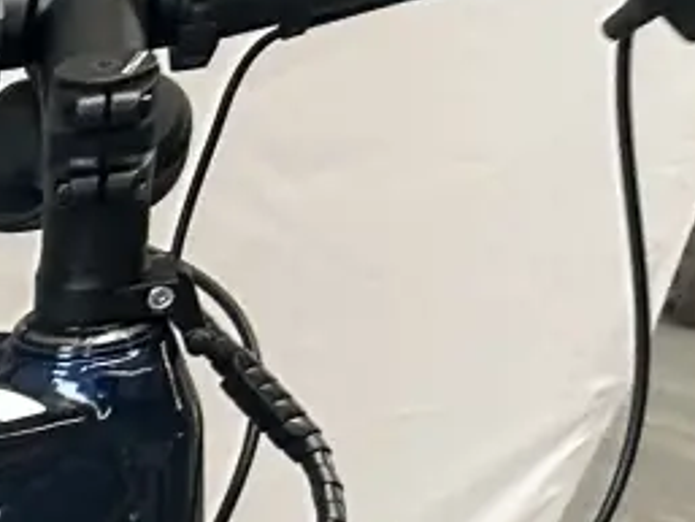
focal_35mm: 194
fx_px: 3897
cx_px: -1817
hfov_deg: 7.8
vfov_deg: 6.5
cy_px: 1877
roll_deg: -8.7
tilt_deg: -31.2
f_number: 1.5
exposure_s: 1/100
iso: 125
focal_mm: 5.7
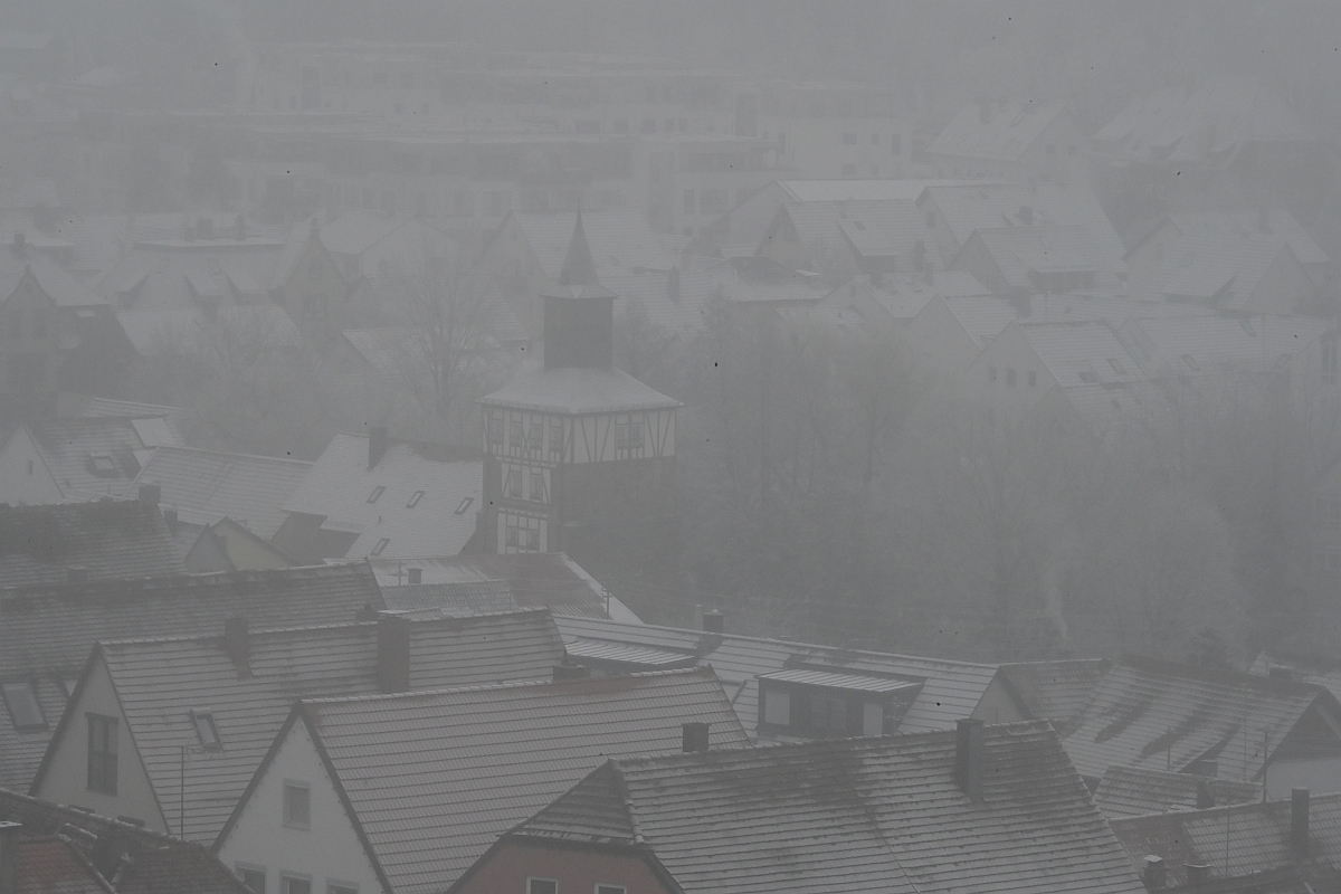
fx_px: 7077
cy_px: 447
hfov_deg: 10.8
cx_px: 670
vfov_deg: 7.2
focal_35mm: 190
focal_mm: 190
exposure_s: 1/200
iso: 3200
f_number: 36
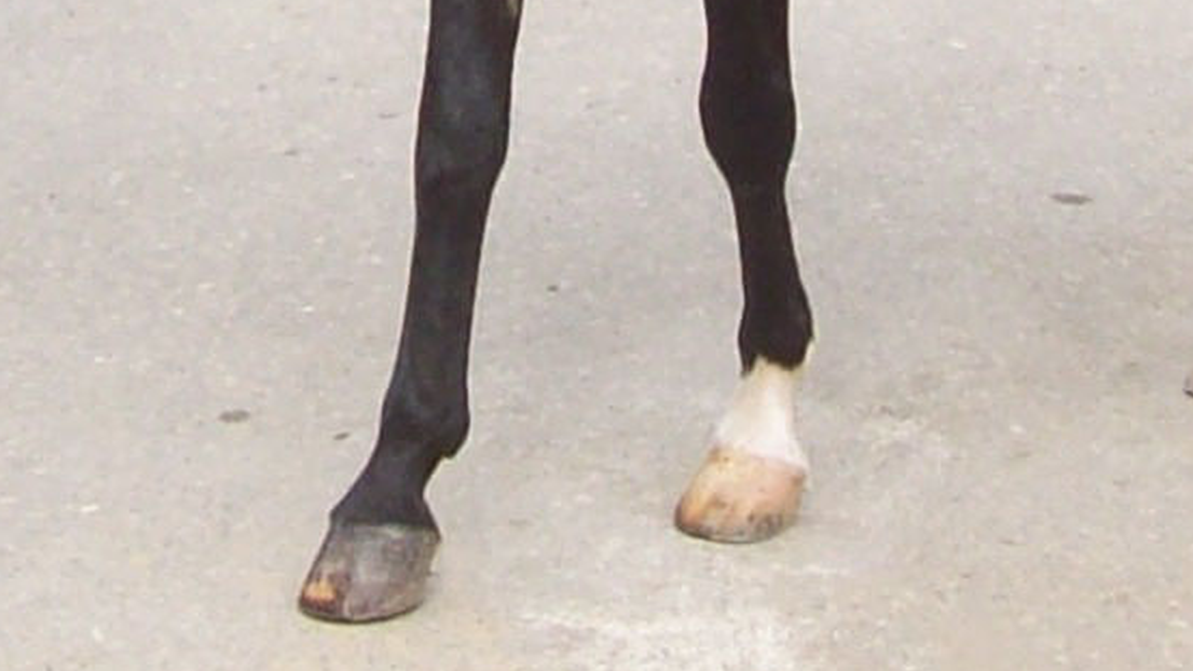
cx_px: 751
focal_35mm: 202
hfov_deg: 10.7
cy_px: -779
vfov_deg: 5.8
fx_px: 6390
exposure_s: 1/601
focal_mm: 6
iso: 80
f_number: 2.7
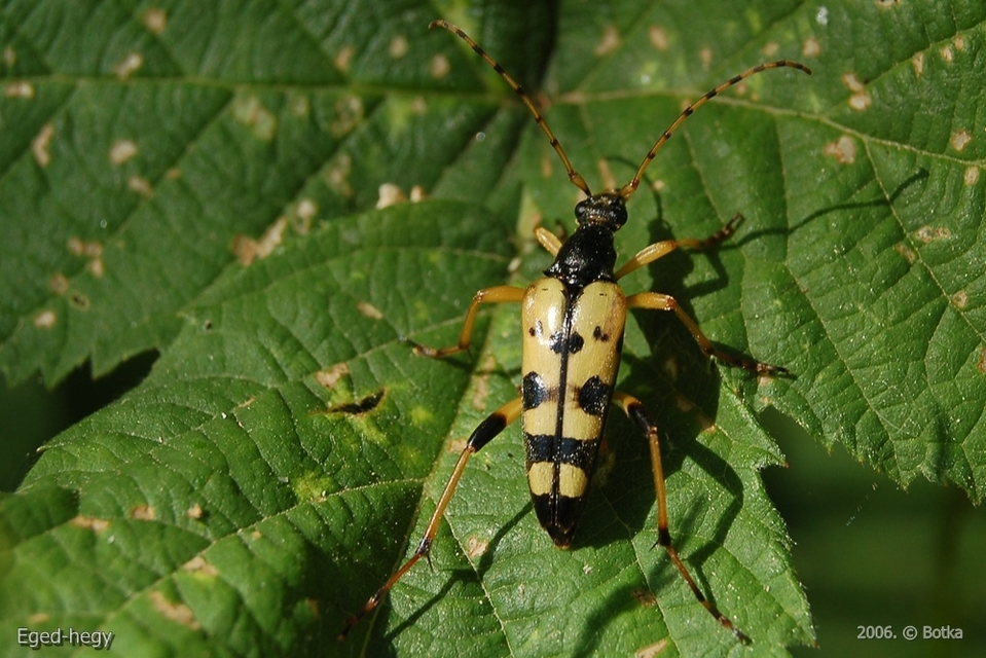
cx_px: 493
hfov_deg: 24.6
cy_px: 329
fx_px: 2260
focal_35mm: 82
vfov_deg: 16.6
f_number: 10
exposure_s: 1/80
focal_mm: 55
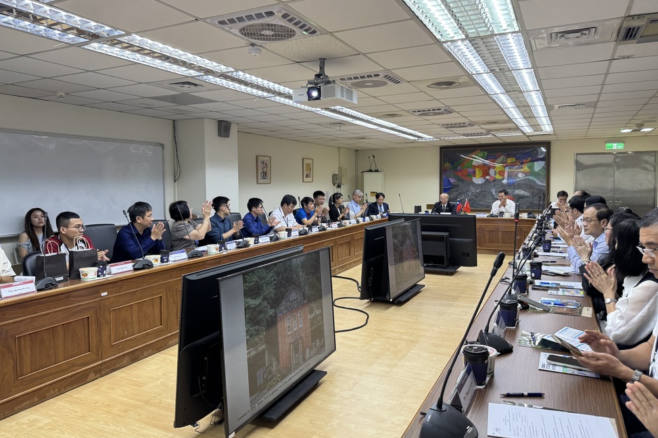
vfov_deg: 49.5
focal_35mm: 26
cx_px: 330
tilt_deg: -2.5
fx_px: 475
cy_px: 207
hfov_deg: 69.4
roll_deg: +1.5
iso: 160
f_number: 1.78
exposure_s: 1/120
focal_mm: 6.76
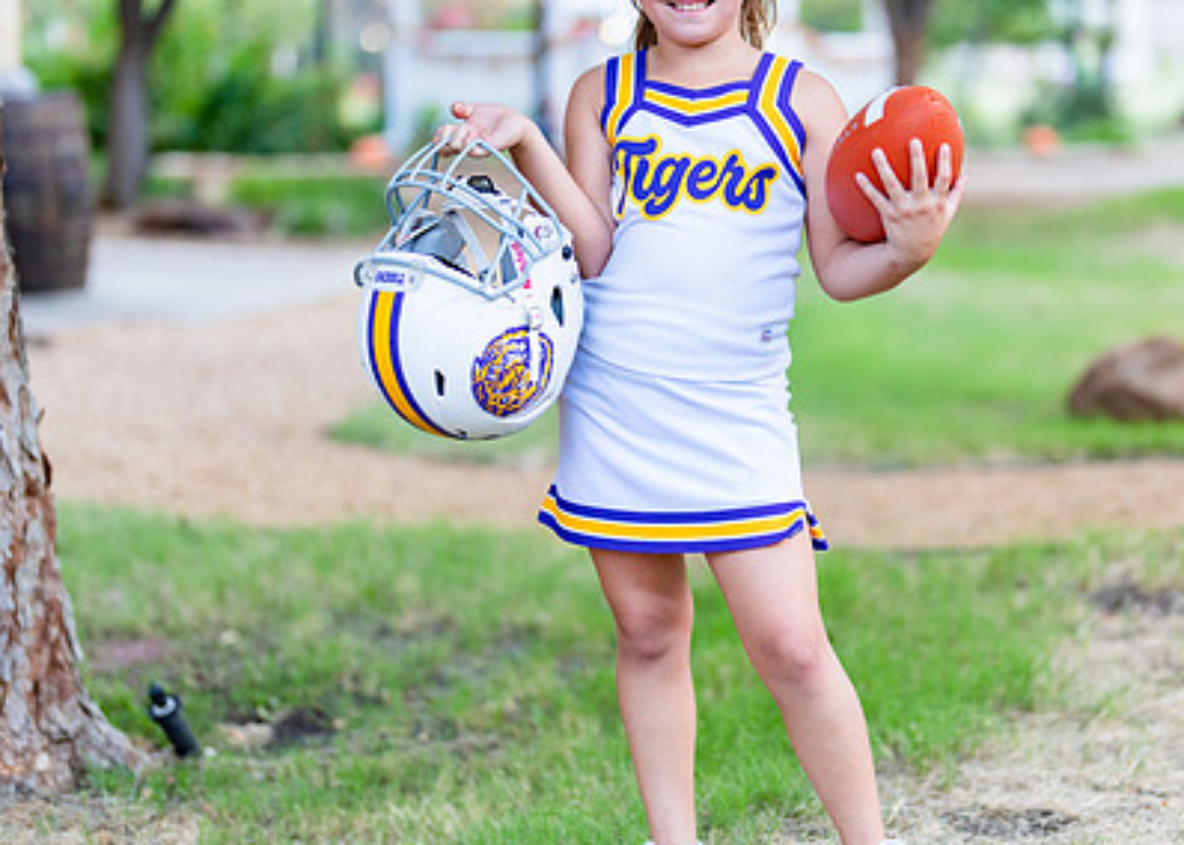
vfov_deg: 17.4
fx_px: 2756
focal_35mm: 82
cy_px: 356
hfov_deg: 24.2
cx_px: 759
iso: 400
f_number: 1.2
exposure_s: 1/400
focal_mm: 50
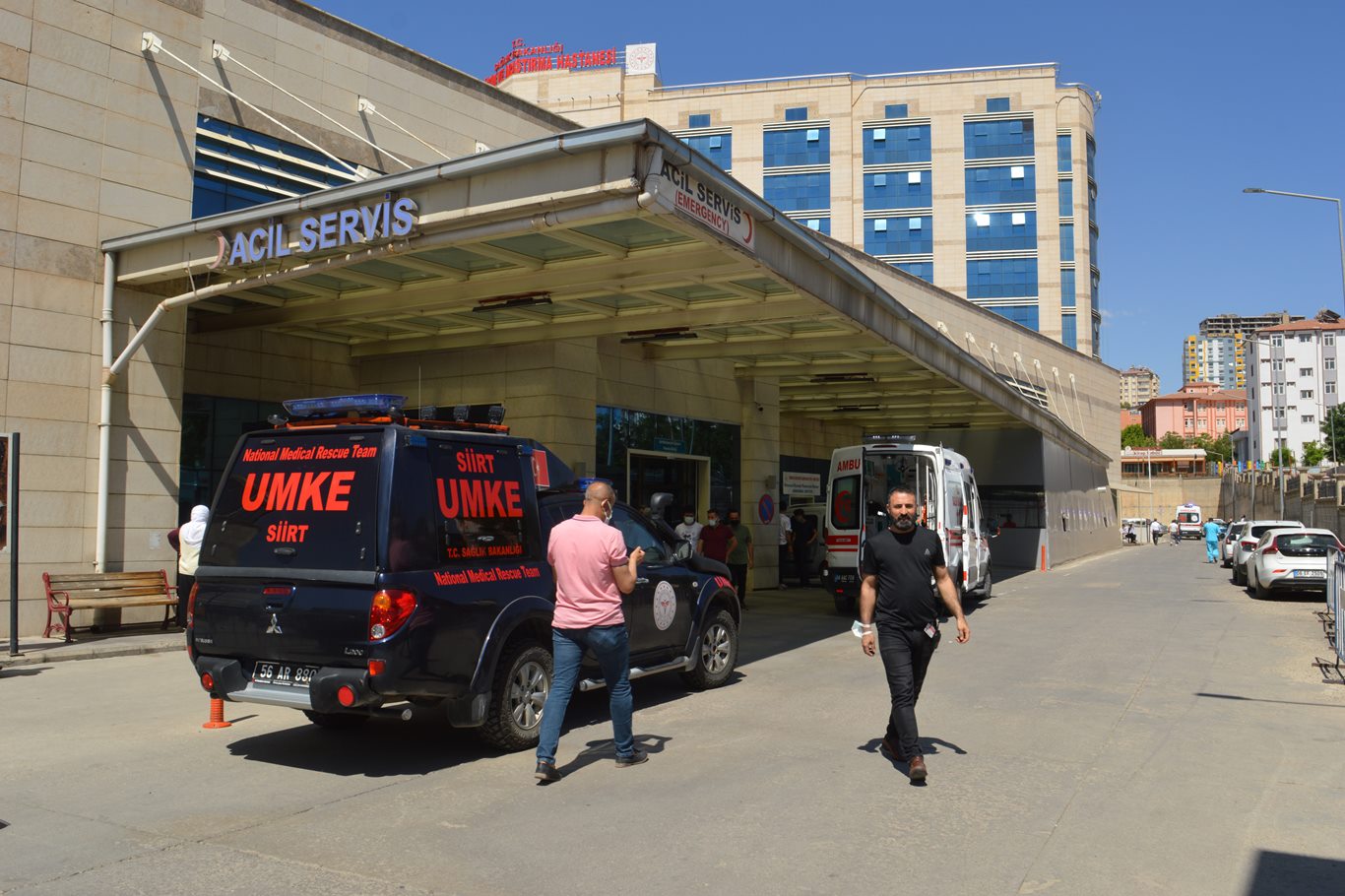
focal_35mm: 30
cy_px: 448
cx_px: 672
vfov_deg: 43.6
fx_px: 1120
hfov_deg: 61.9
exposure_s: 1/200
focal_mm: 20
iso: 100
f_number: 10
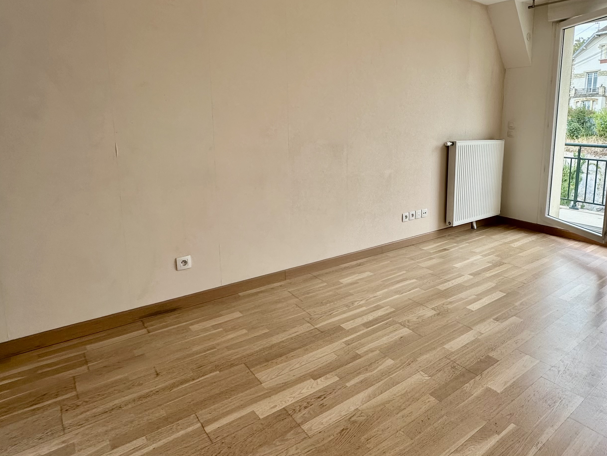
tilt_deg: -8.1
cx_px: 389
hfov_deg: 72.3
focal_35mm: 23
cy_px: 186
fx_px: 403
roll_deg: -0.7
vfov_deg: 58.5
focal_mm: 2.22
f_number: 2.2
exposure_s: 1/200
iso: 40
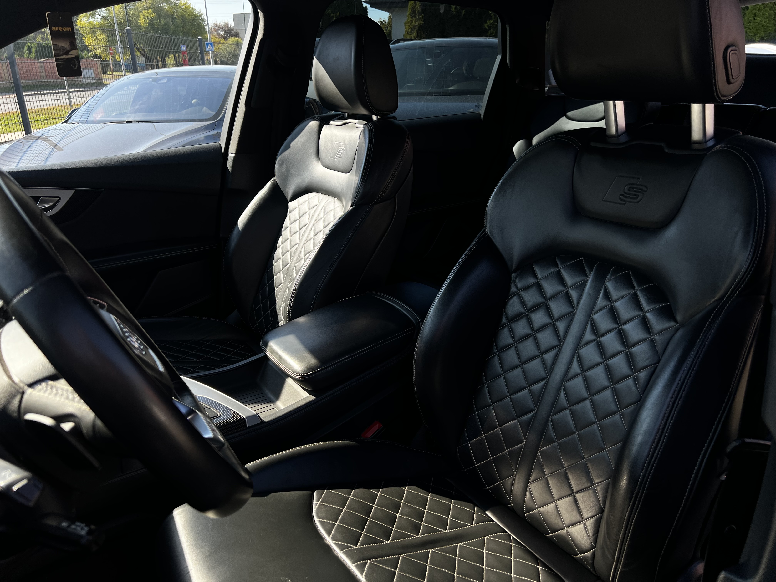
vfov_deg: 53.1
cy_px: 291
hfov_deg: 67.3
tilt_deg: -21.0
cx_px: 388
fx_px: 583
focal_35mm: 26
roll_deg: +1.6
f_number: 1.5
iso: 50
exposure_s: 1/846
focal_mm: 5.7
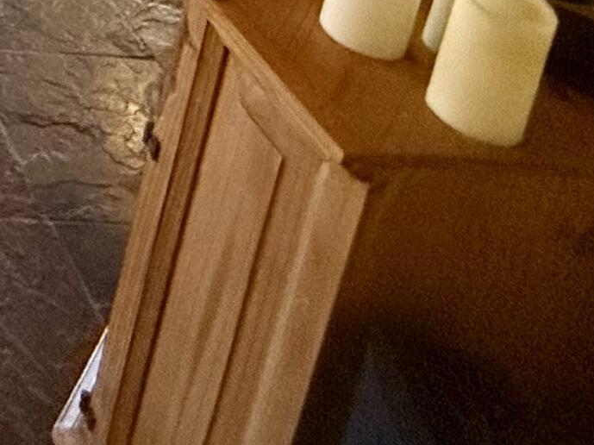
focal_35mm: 61
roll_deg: +0.0
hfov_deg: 20.0
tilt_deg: -13.2
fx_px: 1046
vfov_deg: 16.3
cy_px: -516
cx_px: -541
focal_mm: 2.22
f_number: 2.2
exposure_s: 1/120
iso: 500
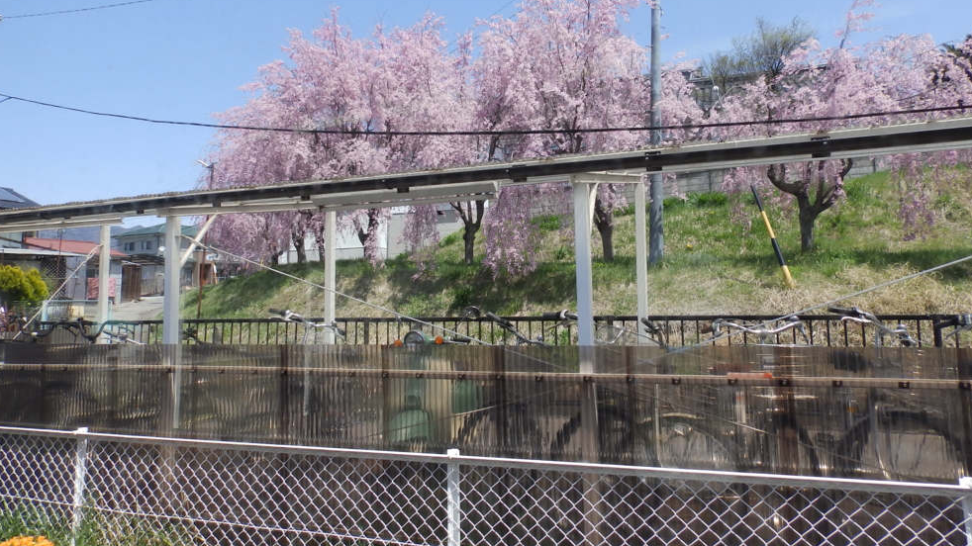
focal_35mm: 25
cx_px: 495
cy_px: 223
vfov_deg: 45.7
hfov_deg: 74.1
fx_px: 644
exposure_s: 1/400
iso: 80
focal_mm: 4
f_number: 4.5
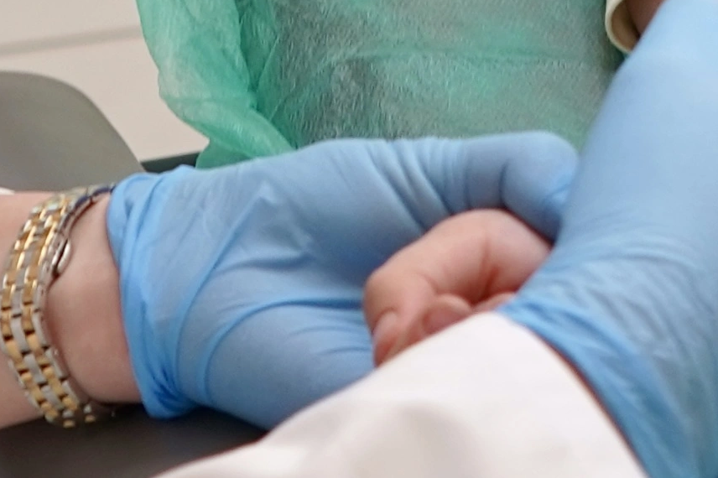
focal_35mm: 220
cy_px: -803
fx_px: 4386
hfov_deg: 9.4
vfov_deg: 5.9
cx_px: 481
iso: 250
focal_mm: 33
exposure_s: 1/160
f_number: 4
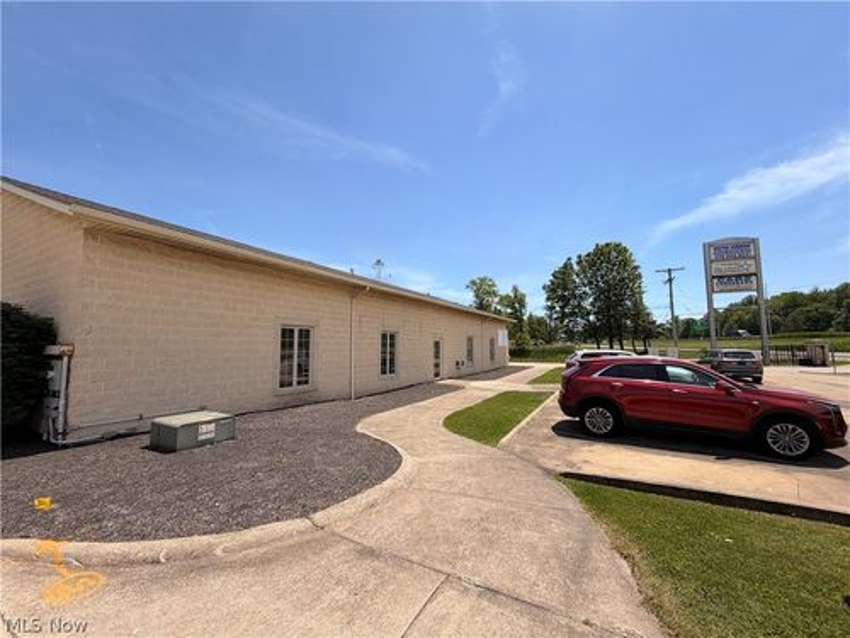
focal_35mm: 14
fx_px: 344
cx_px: 425
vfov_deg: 85.7
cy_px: 319
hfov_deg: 102.1
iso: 20
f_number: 2.2
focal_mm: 2.22
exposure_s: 1/985
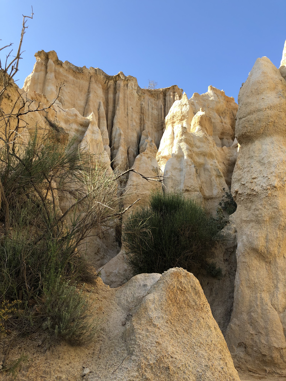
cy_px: 190
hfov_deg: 49.7
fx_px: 308
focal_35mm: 28
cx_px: 143
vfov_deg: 63.4
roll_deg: +1.3
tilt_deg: +17.8
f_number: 1.8
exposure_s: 1/640
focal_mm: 4
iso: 20
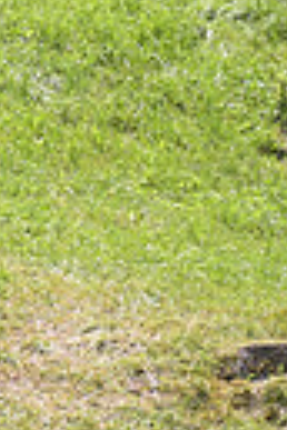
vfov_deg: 1.8
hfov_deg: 1.2
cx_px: -461
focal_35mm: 1120
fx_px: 13392
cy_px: -135
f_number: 5.6
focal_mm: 250
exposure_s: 1/1250
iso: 640
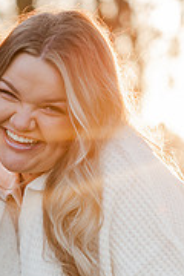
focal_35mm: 213
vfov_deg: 9.5
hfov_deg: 6.4
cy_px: 336
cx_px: 37
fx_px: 1633
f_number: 2.8
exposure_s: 1/320
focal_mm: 85
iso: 400
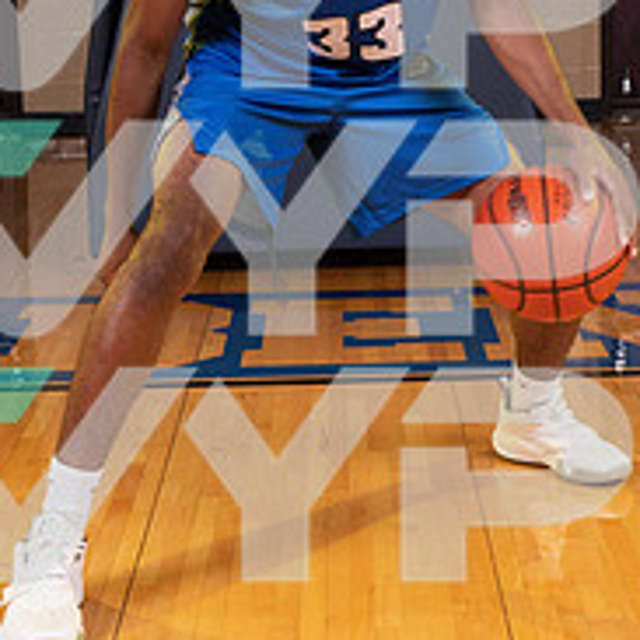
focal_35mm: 96
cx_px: 367
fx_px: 2008
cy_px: 231
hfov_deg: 18.1
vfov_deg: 18.1
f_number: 7.1
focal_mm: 46
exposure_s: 1/320
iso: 320
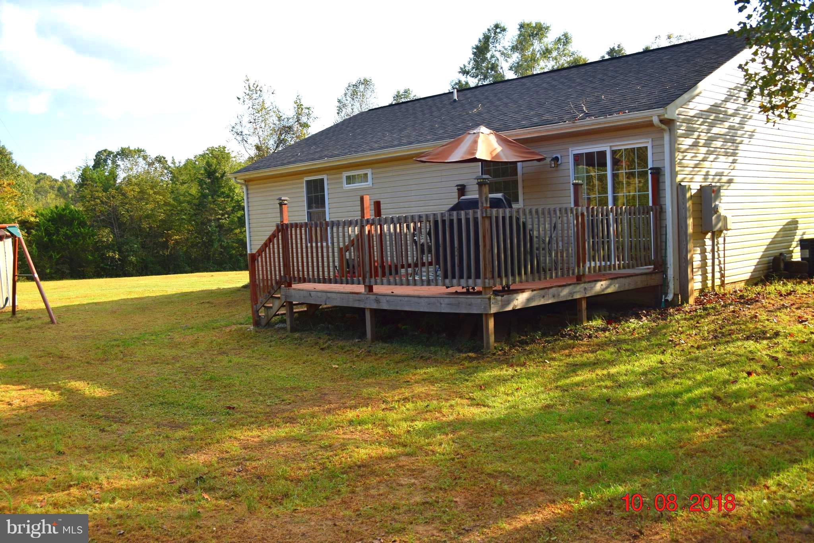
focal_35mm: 34
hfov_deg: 55.1
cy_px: 272
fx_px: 780
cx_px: 407
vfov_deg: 38.4
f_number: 7.1
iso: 100
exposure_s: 1/200
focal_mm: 23
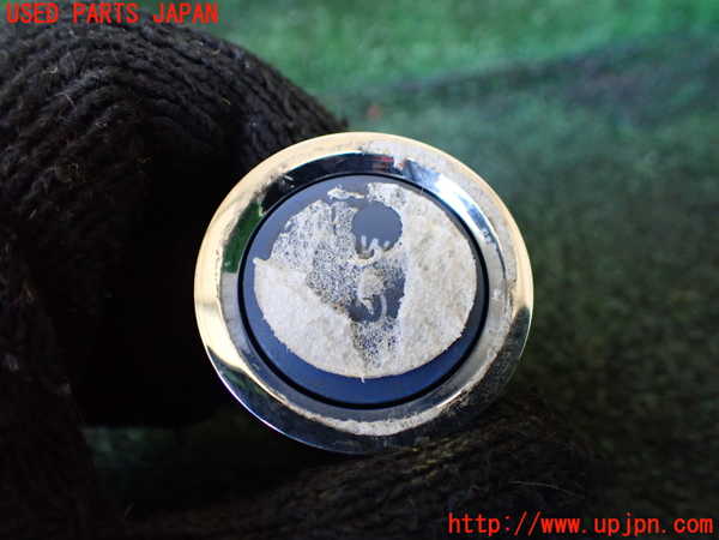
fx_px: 623
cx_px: 360
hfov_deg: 60.0
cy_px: 270
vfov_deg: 46.8
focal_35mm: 30
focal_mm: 5.4
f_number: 2.3
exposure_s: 1/125
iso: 800
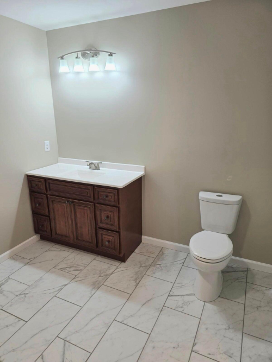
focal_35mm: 23
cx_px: 136
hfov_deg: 58.9
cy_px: 181
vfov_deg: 73.9
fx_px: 241
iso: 64
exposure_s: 1/120
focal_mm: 6.3
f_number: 1.7
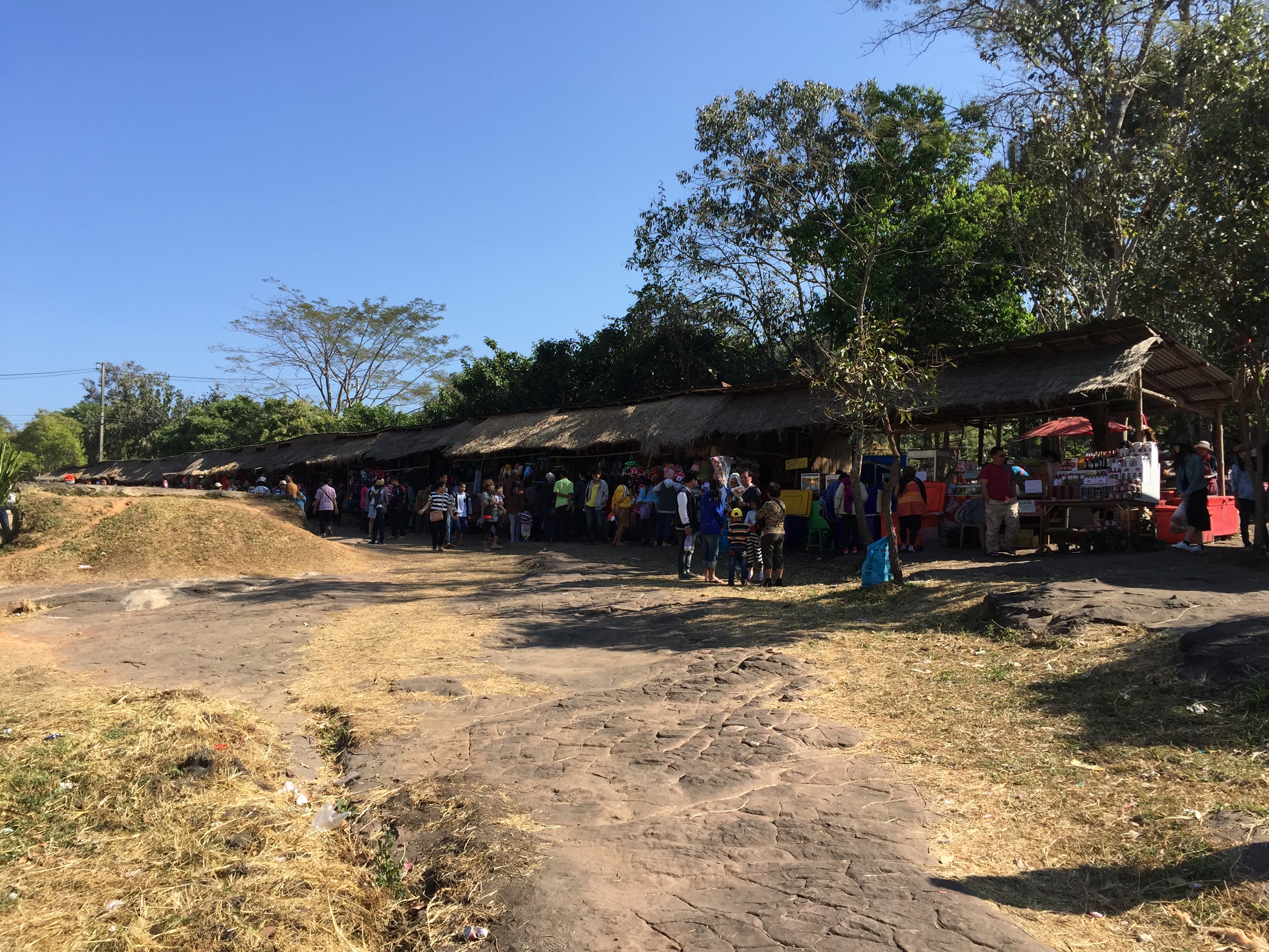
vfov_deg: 48.2
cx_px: 634
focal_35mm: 29
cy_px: 476
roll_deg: -1.6
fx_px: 1063
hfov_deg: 61.7
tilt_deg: +4.8
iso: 32
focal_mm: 4.15
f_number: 2.2
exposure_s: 1/1163
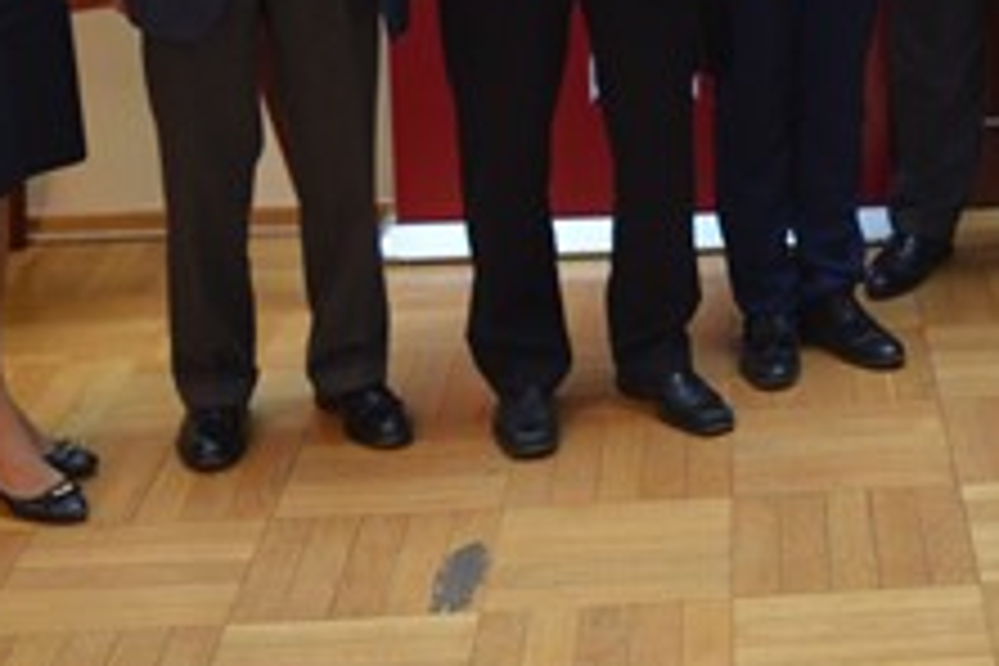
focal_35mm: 85
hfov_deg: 22.6
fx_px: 2359
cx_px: 1084
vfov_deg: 15.2
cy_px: -232
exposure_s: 1/60
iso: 800
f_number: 4
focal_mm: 18
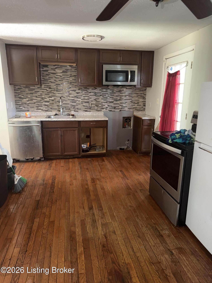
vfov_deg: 71.6
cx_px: 106
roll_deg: -1.0
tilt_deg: -14.0
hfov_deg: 56.8
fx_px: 196
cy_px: 142
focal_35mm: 24
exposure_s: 1/12
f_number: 1.78
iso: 200
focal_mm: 6.76
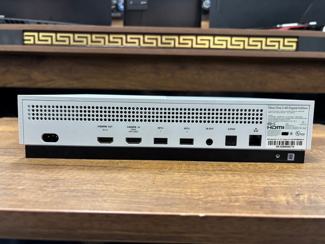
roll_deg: -1.0
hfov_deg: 67.3
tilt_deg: -6.2
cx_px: 162
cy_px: 122
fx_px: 244
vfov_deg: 53.1
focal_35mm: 26
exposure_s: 1/50
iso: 200
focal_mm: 5.96
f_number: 1.6
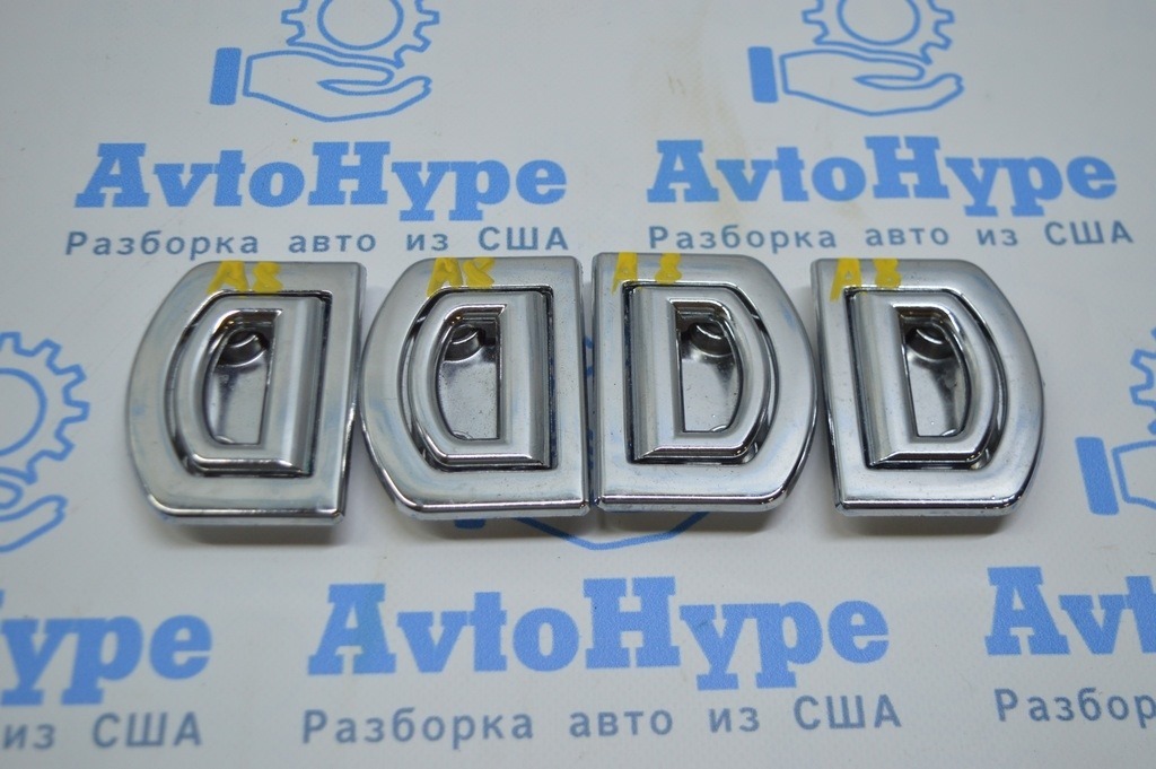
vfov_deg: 31.8
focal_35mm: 42
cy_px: 384
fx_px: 1348
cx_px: 578
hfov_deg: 46.4
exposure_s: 1/125
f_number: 4.2
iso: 400
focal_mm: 28
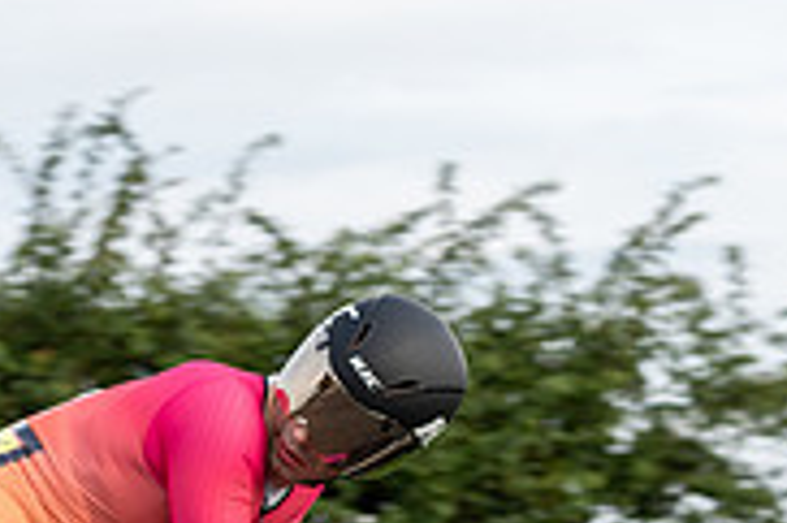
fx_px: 5220
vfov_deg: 5.7
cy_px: 633
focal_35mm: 239
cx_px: 238
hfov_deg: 8.6
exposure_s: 1/640
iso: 160
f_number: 4
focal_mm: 75
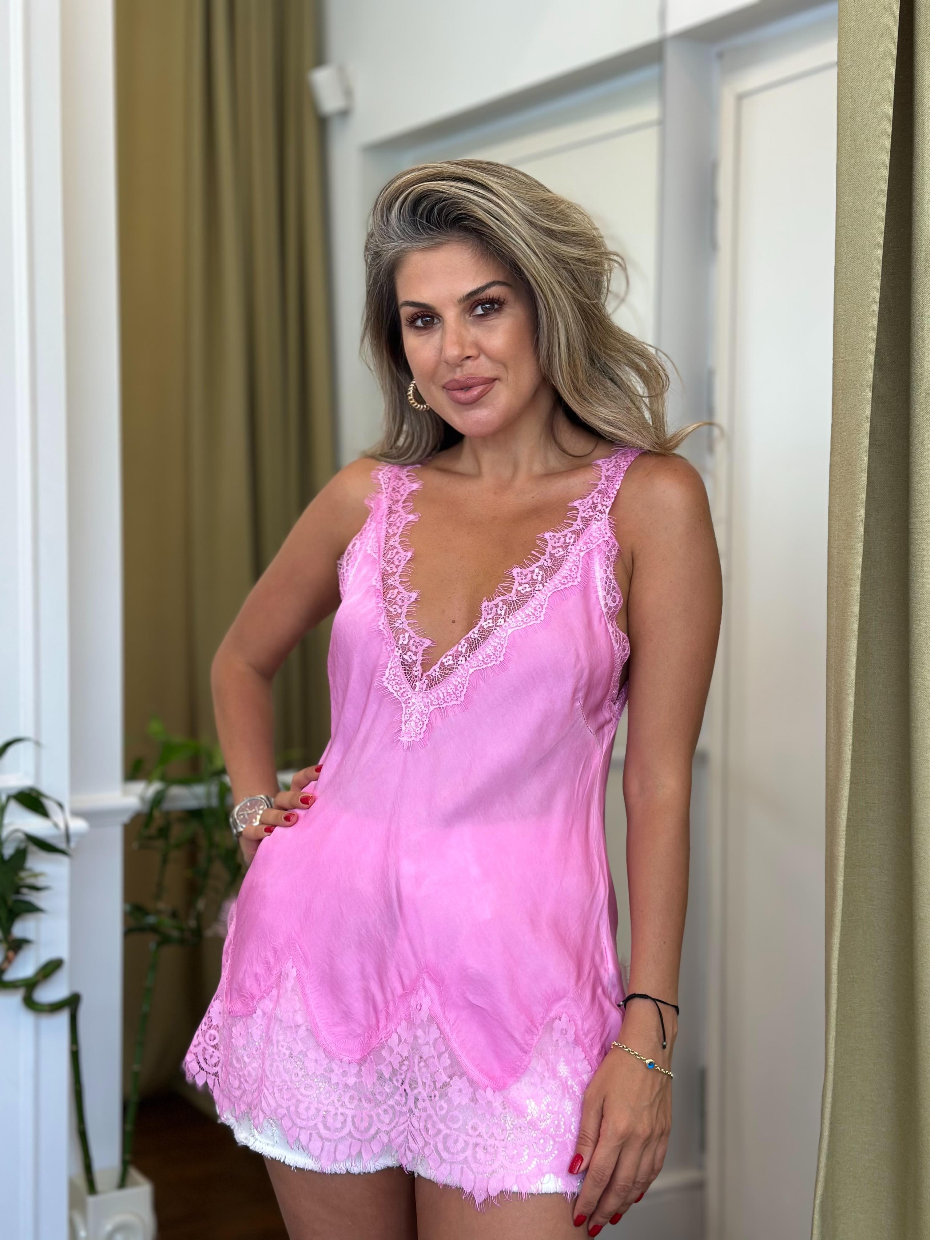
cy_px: 620
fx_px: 1719
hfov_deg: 30.3
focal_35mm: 48
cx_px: 465
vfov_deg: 39.7
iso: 64
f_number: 1.78
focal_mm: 6.86
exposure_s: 1/100
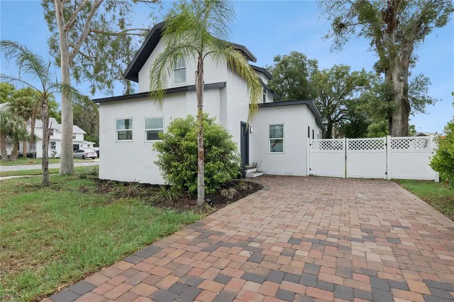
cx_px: 227
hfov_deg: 90.0
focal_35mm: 18
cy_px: 151
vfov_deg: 67.3
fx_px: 227
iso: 125
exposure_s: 1/15
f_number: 18
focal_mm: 18
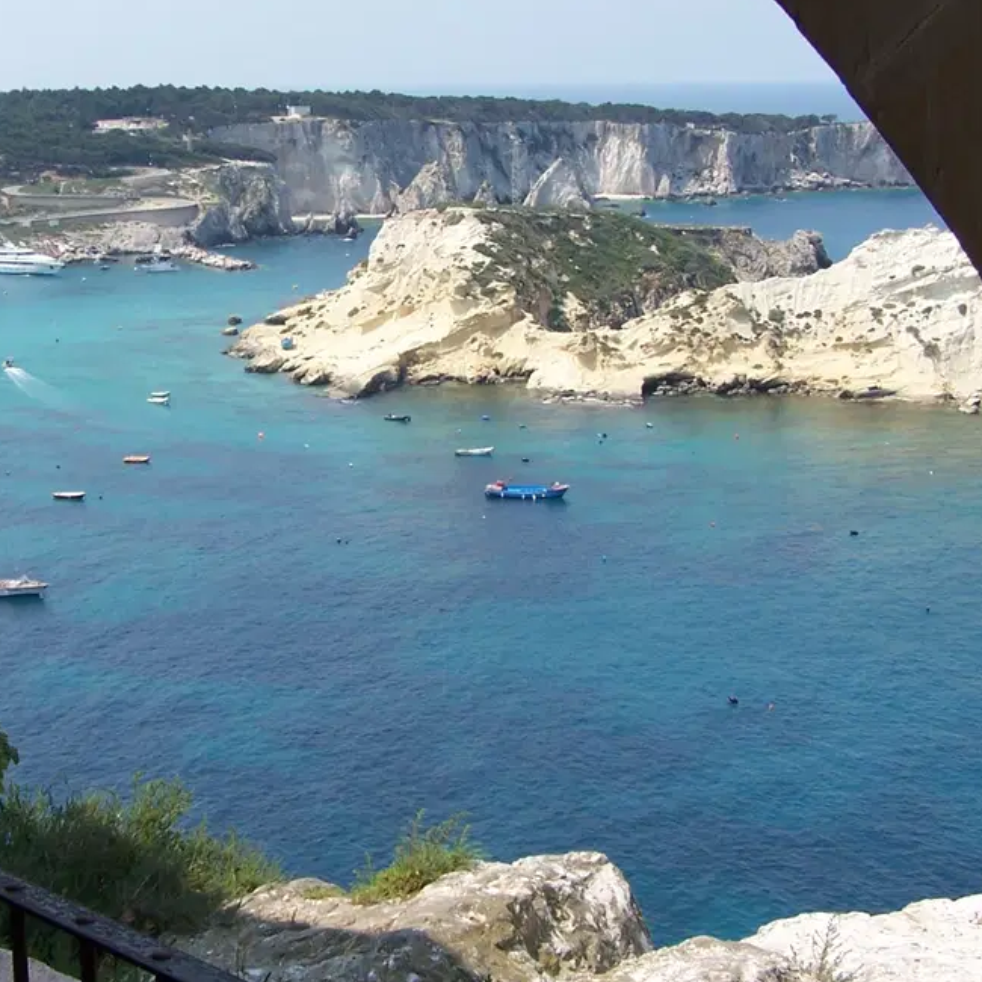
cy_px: 425
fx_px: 1990
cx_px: 352
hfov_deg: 27.6
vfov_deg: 27.7
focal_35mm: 62
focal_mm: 6.3
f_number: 4
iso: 80
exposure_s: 1/750
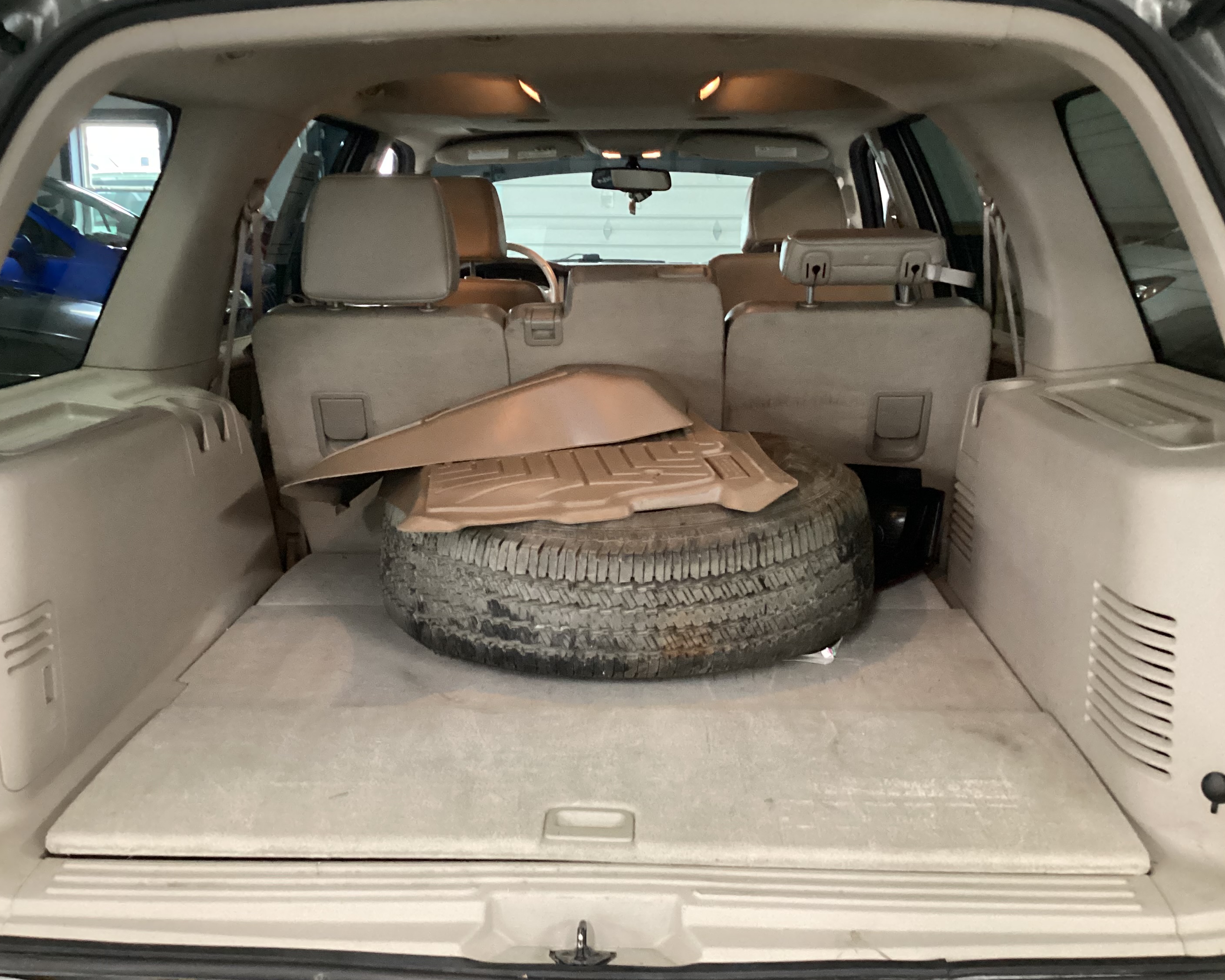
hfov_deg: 51.5
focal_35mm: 35
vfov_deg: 42.2
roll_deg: +0.0
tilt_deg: -14.9
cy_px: 473
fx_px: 1269
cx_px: 598
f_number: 2.4
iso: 640
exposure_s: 1/30
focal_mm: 3.3
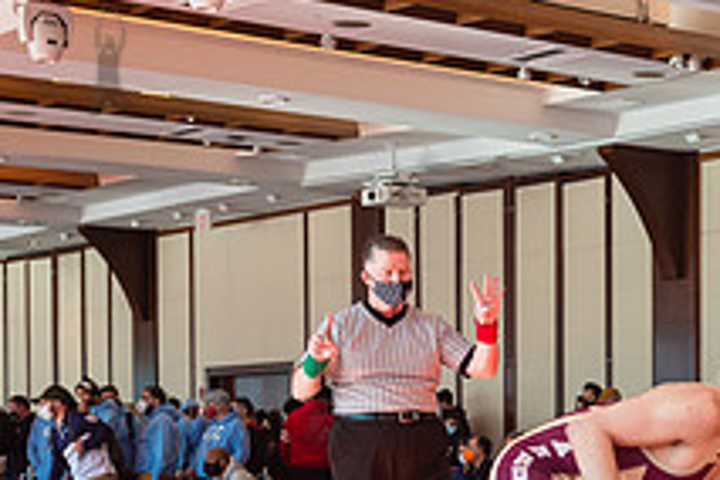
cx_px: 761
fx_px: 2080
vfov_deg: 12.9
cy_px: 546
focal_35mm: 104
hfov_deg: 19.0
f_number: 3.2
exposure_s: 1/400
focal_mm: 35
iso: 400
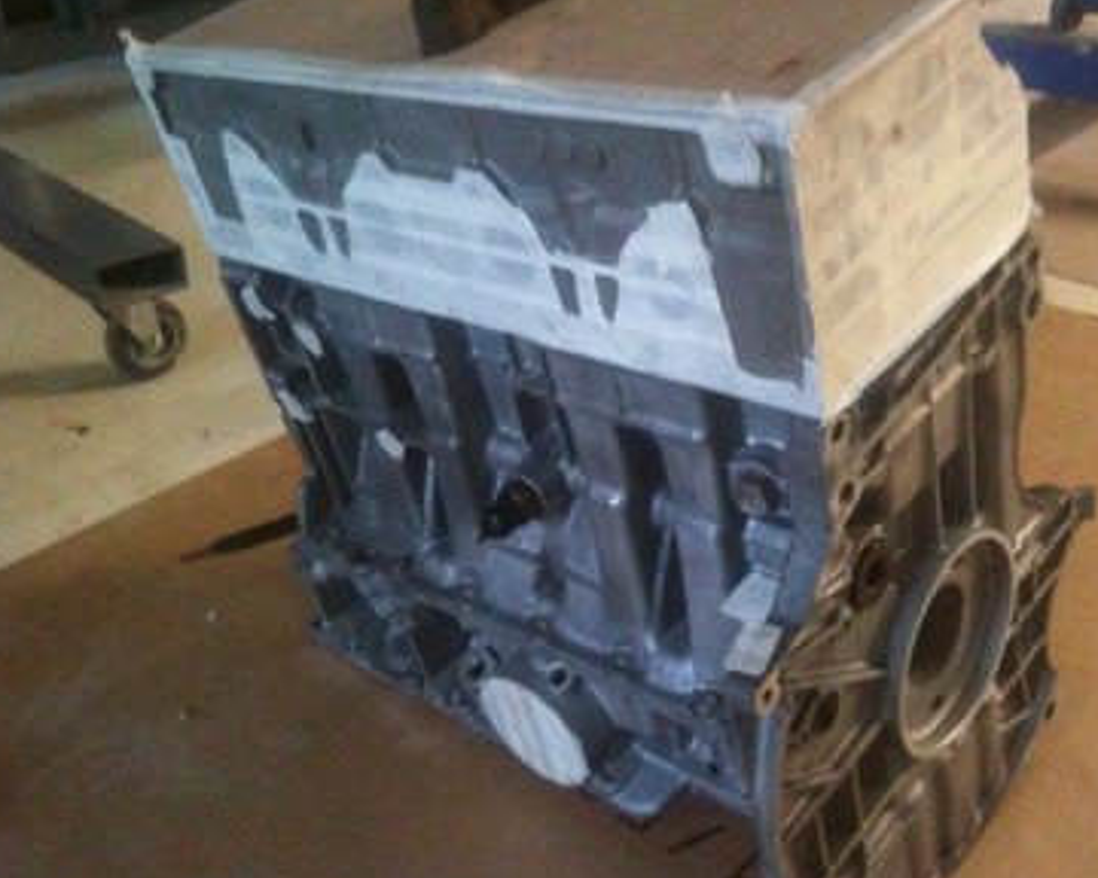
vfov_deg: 39.2
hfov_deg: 47.9
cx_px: 595
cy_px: 445
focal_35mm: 38
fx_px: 1235
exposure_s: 1/10
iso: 800
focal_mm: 3.85
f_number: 2.8
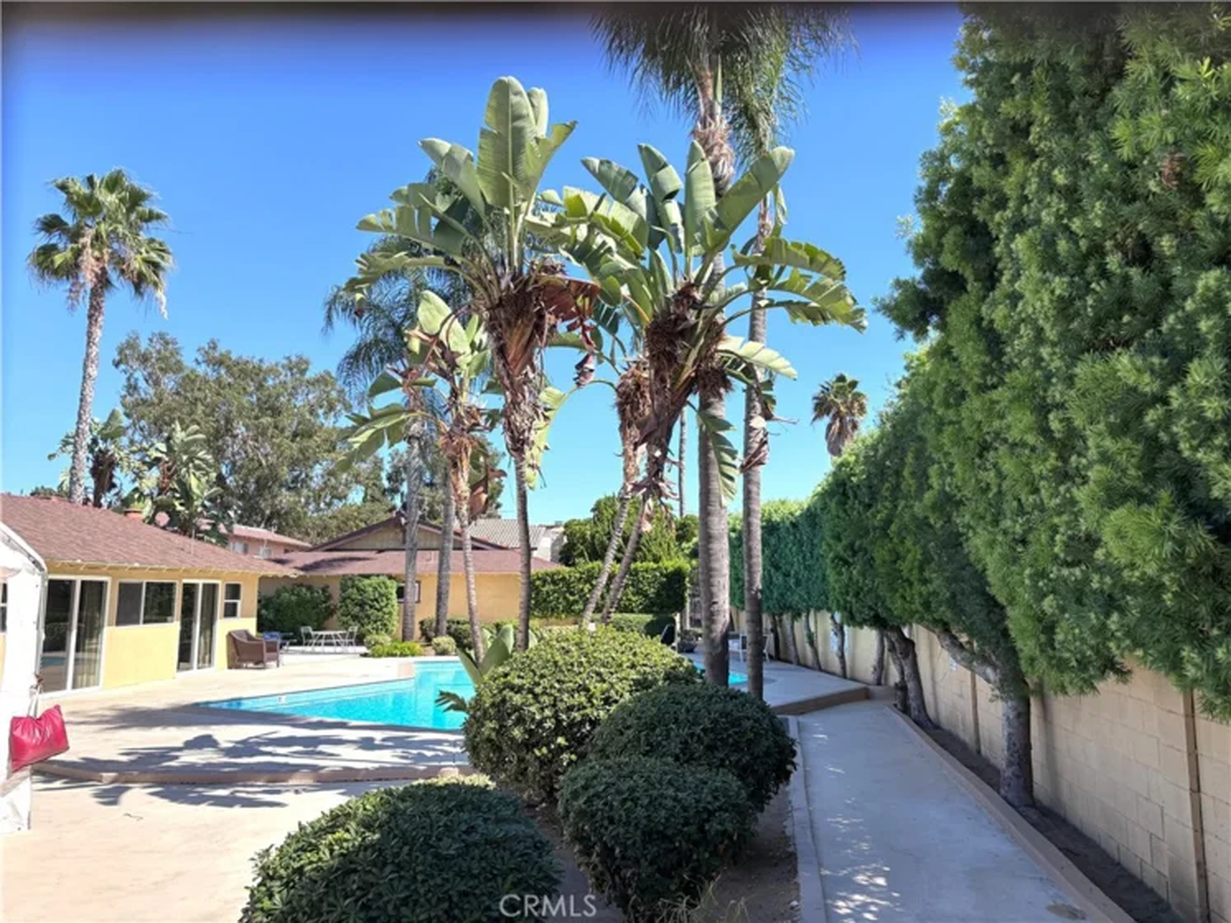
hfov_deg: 67.3
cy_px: 462
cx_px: 616
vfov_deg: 53.1
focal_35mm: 26
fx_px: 924
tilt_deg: +7.1
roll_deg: +0.1
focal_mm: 5.96
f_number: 1.6
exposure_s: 1/1984
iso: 50
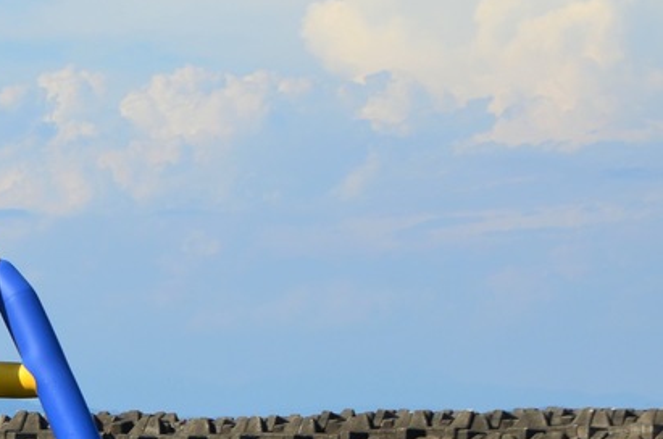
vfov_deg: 6.5
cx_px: -303
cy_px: 349
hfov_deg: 9.6
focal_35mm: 210
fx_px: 3859
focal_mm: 46
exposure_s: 1/400
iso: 200
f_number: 11
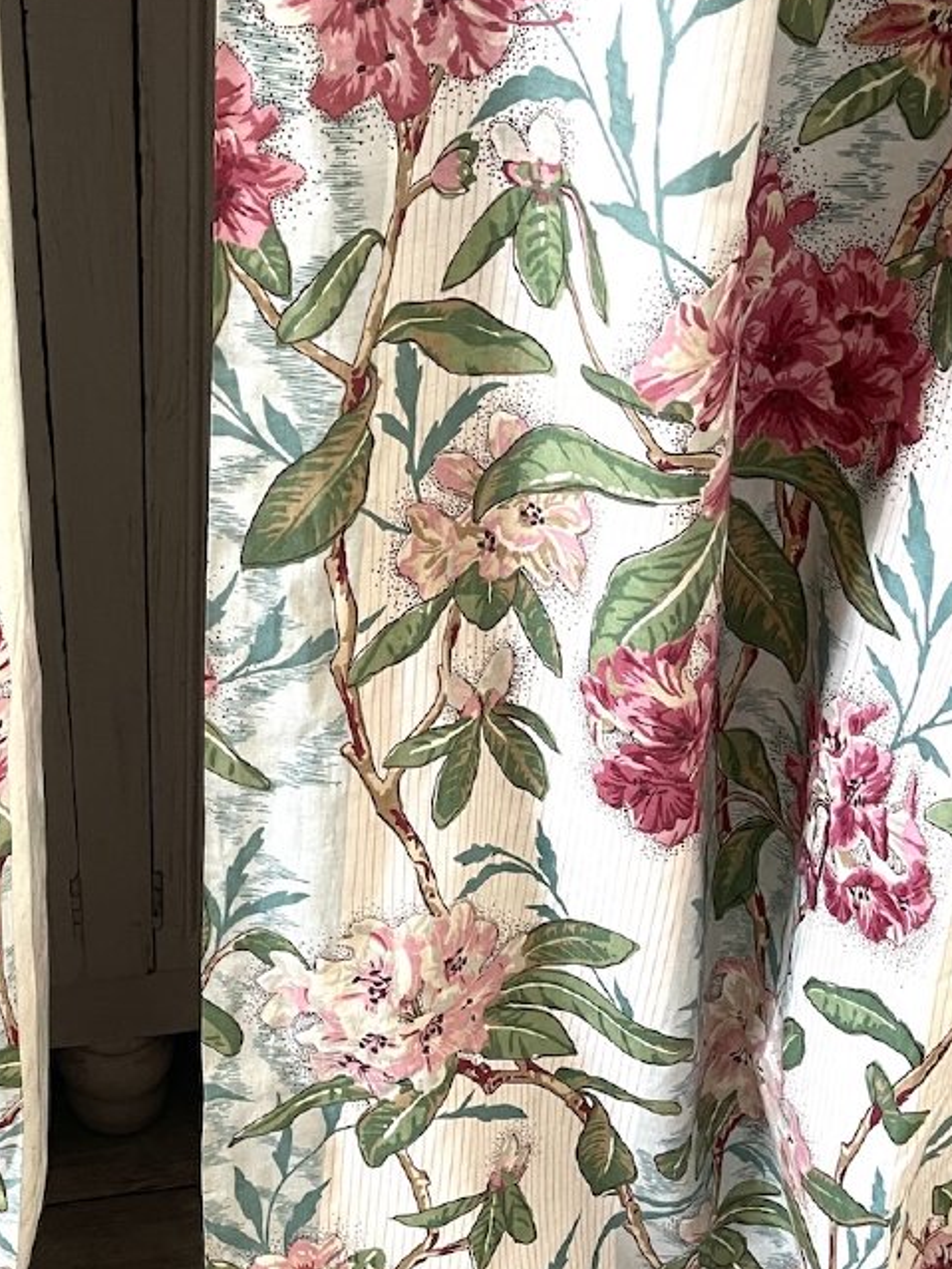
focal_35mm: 47
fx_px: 1722
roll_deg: +2.2
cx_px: 81
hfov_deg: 29.5
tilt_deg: -44.5
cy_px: 877
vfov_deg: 39.8
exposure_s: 1/60
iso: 200
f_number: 1.6
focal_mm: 5.1
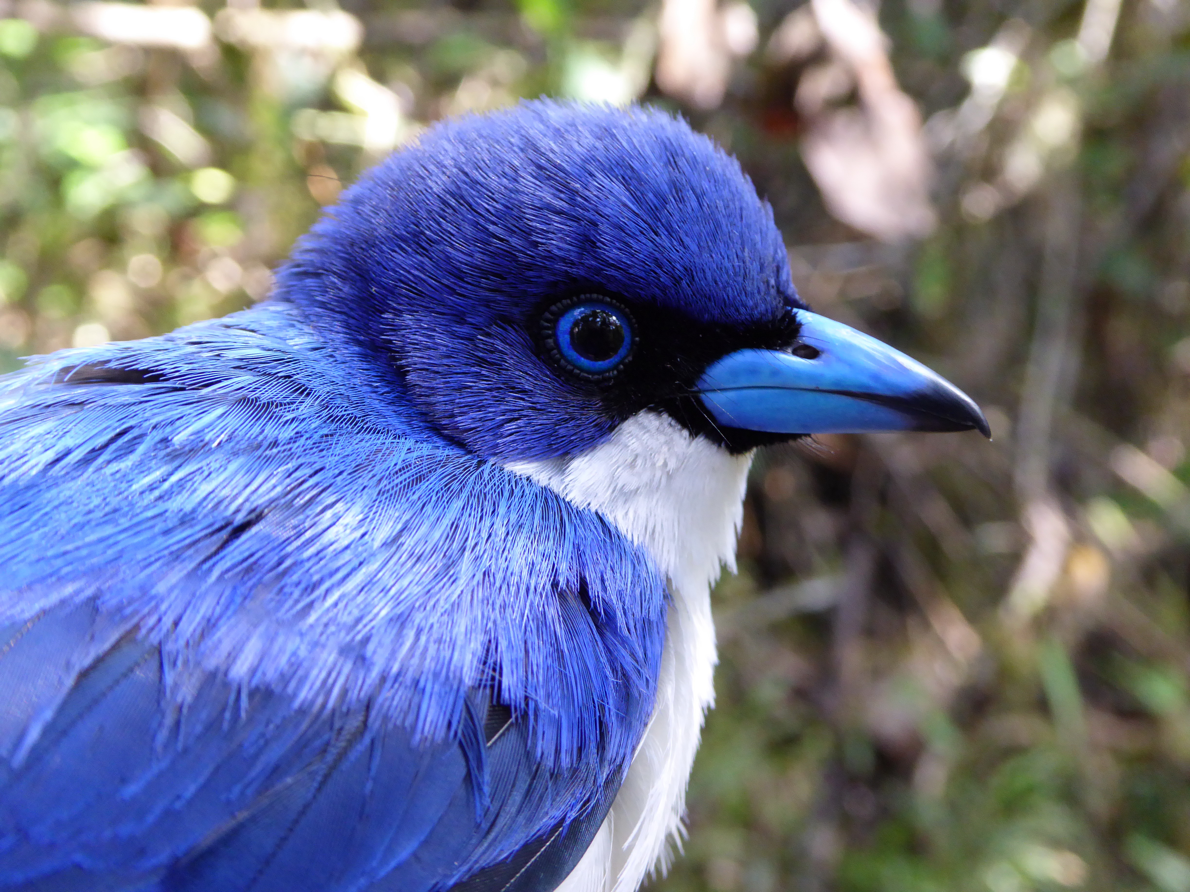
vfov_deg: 32.9
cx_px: 595
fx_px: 1513
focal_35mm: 44
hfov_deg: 42.9
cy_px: 446
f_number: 3.9
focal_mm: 7.8
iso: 400
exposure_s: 1/50
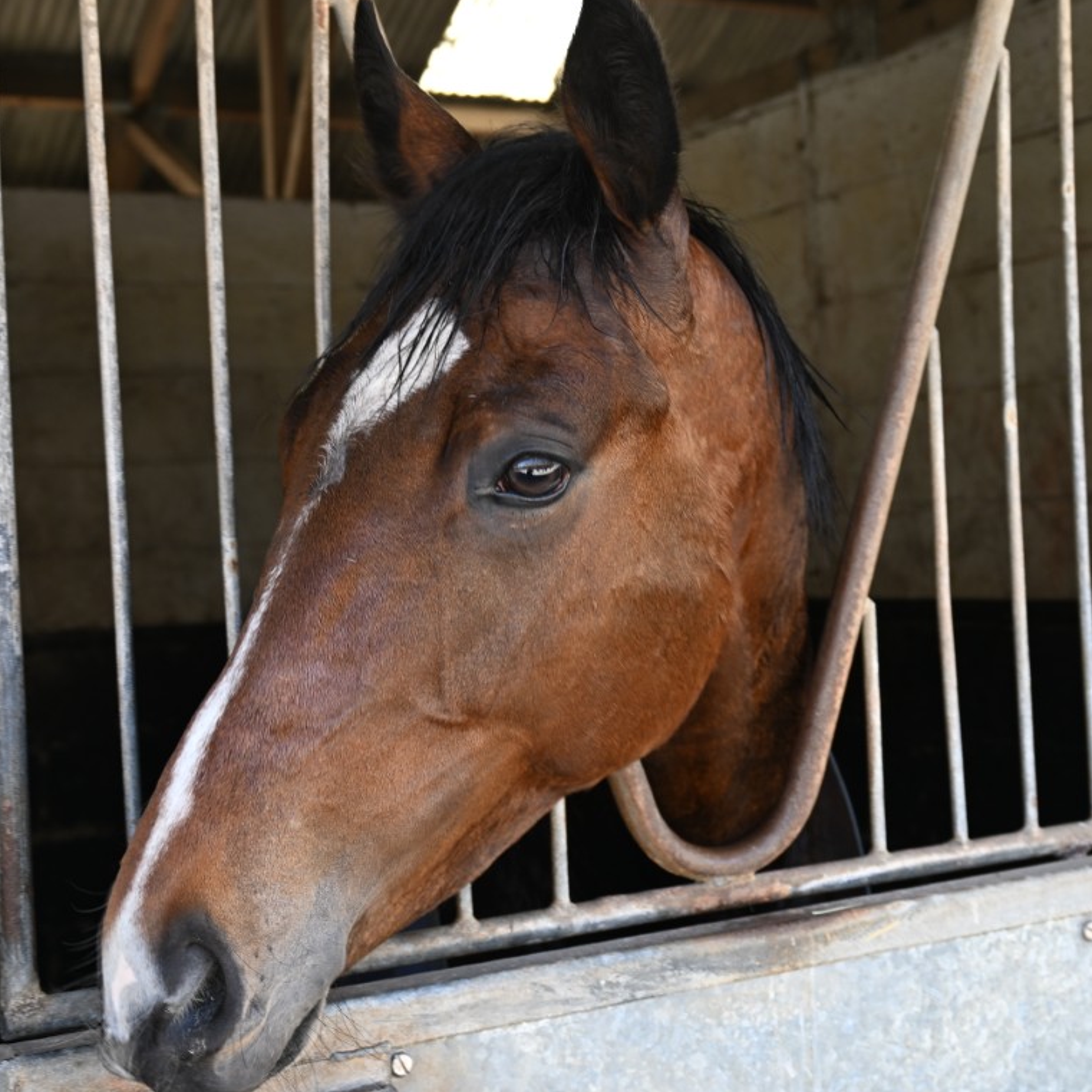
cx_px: 548
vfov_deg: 31.6
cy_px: 542
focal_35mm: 54
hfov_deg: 31.6
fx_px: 1927
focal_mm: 28
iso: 160
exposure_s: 1/50
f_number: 4
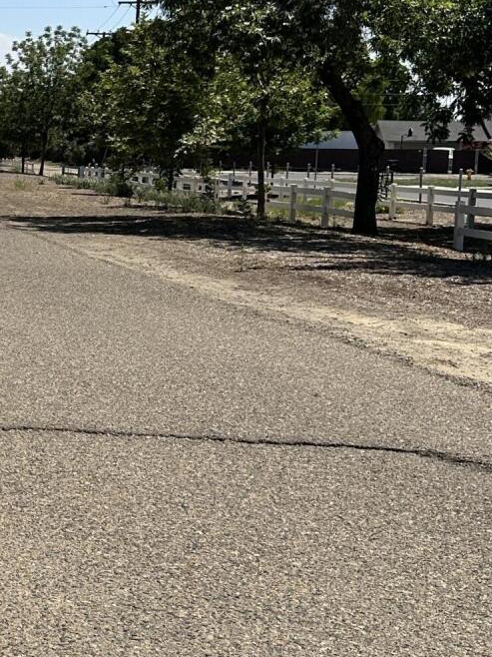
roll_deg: -2.7
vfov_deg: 26.7
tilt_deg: -5.2
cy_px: 283
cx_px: -178
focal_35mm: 73
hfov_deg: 18.5
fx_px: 1384
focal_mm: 6.86
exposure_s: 1/7042
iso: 80
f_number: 1.78
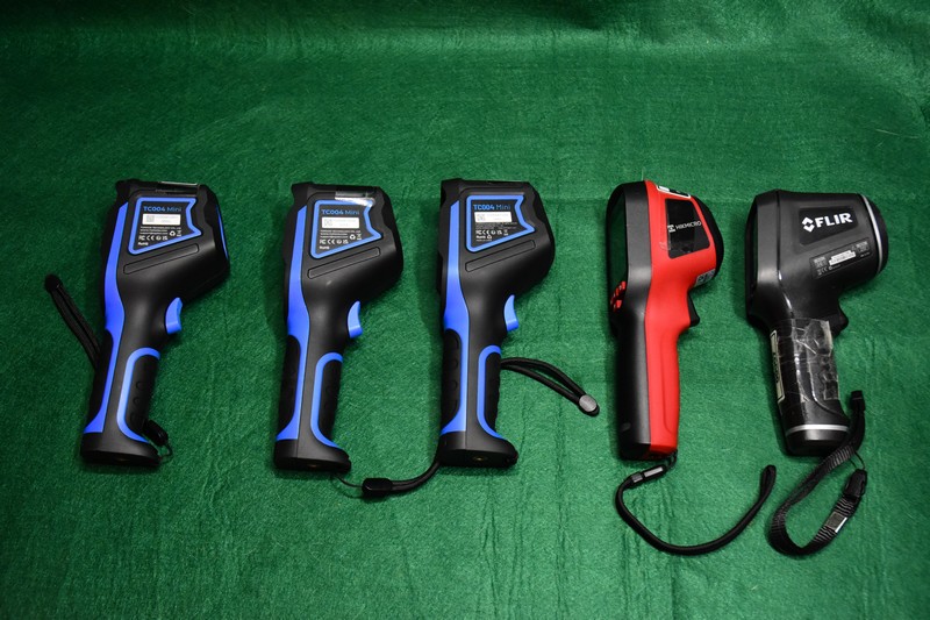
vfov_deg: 33.0
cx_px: 465
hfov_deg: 47.9
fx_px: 1046
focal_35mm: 40
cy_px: 310
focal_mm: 27
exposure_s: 1/60
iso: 2500
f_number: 4.5
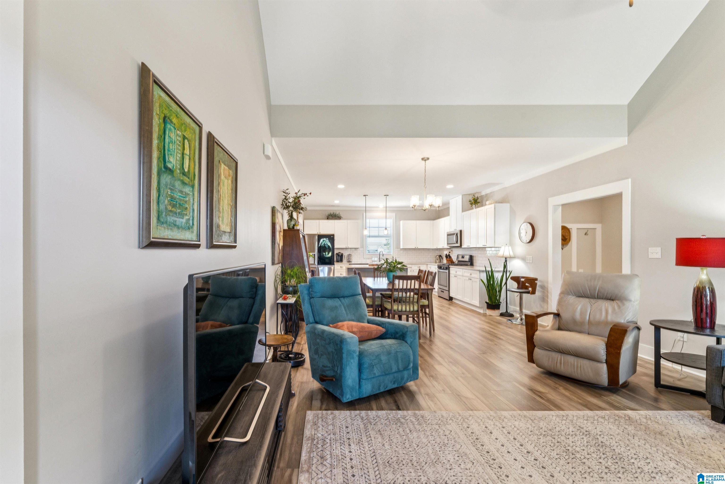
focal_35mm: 14
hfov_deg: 104.3
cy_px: 242
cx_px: 362
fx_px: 282
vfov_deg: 81.2
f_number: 13
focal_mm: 14
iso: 400
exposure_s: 1/5
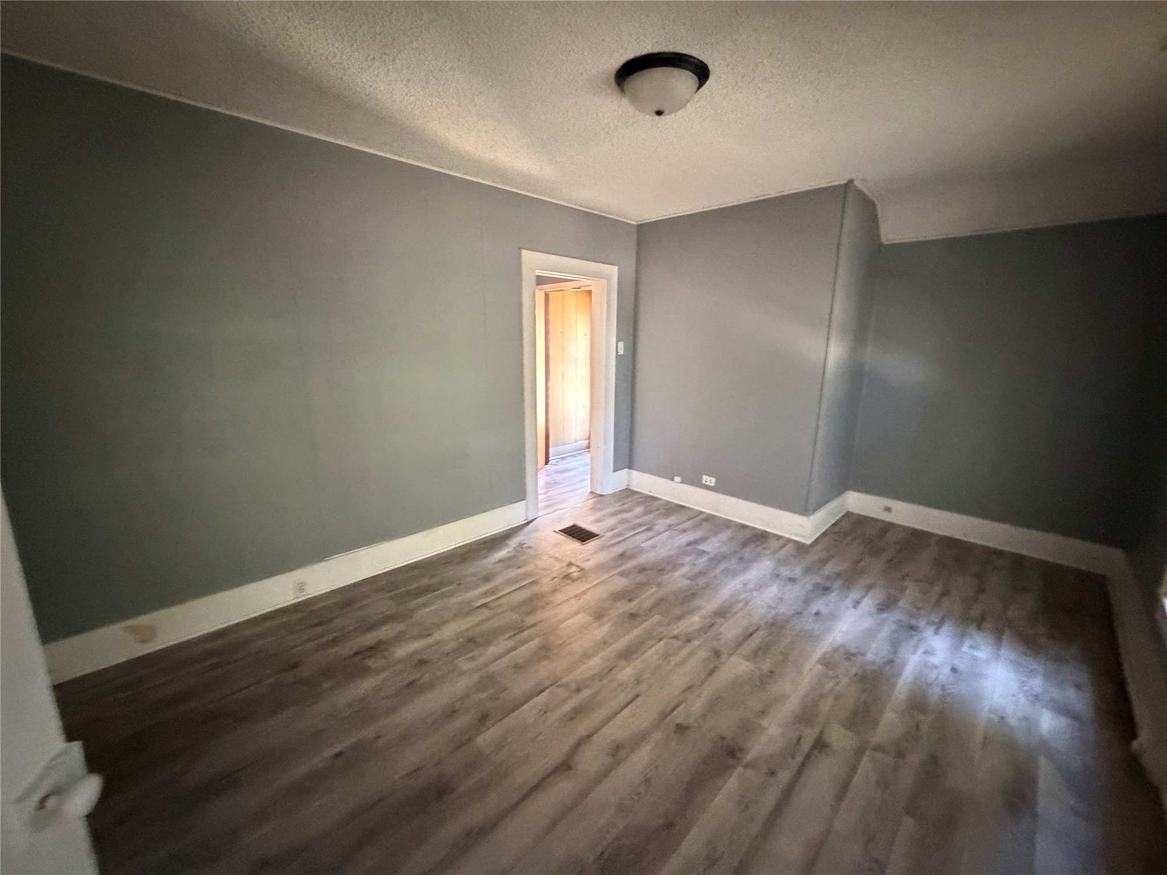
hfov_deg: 102.1
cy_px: 438
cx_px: 584
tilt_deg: -11.6
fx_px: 472
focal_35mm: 14
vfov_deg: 85.7
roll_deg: -0.5
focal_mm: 2.22
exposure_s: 1/48
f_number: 2.2
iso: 1250
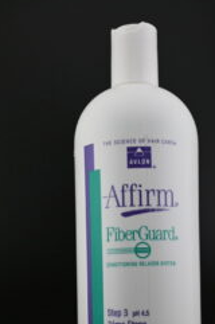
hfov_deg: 22.9
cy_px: 284
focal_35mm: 59
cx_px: 134
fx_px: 529
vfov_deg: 32.5
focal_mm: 21
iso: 200
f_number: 4.5
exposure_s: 1/250
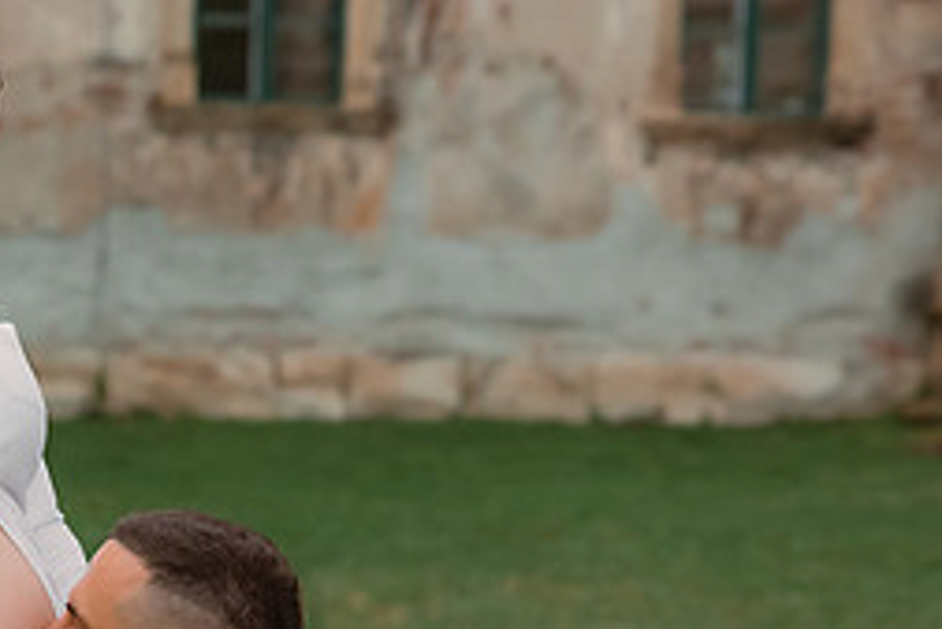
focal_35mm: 195
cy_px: 724
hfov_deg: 10.5
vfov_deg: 7.0
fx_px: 5105
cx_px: 60
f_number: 3.2
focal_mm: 70
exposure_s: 1/320
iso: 2000
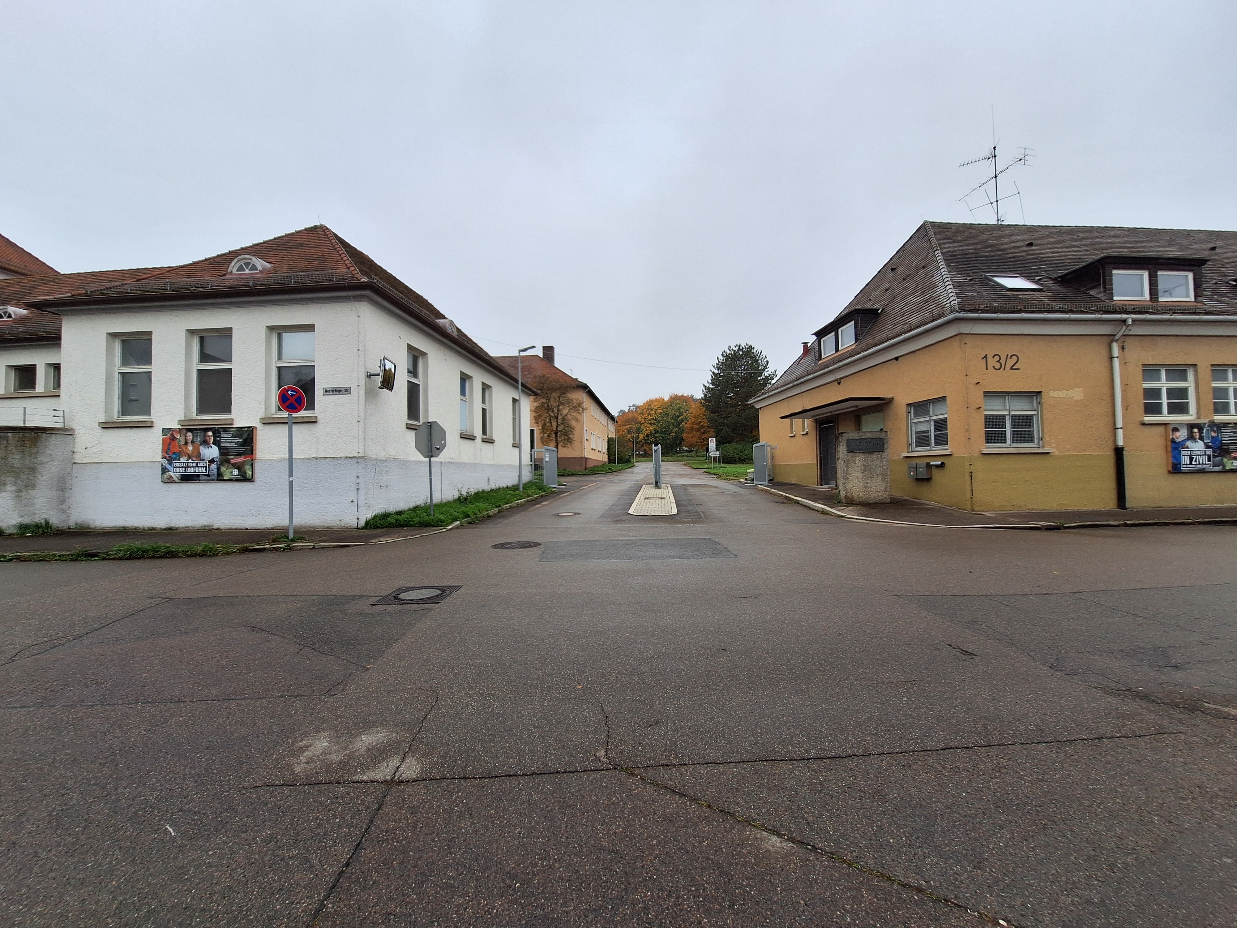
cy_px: 464
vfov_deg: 89.9
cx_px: 618
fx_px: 465
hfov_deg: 106.2
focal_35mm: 13
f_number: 2.2
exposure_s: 1/418
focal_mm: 1.74
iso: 40
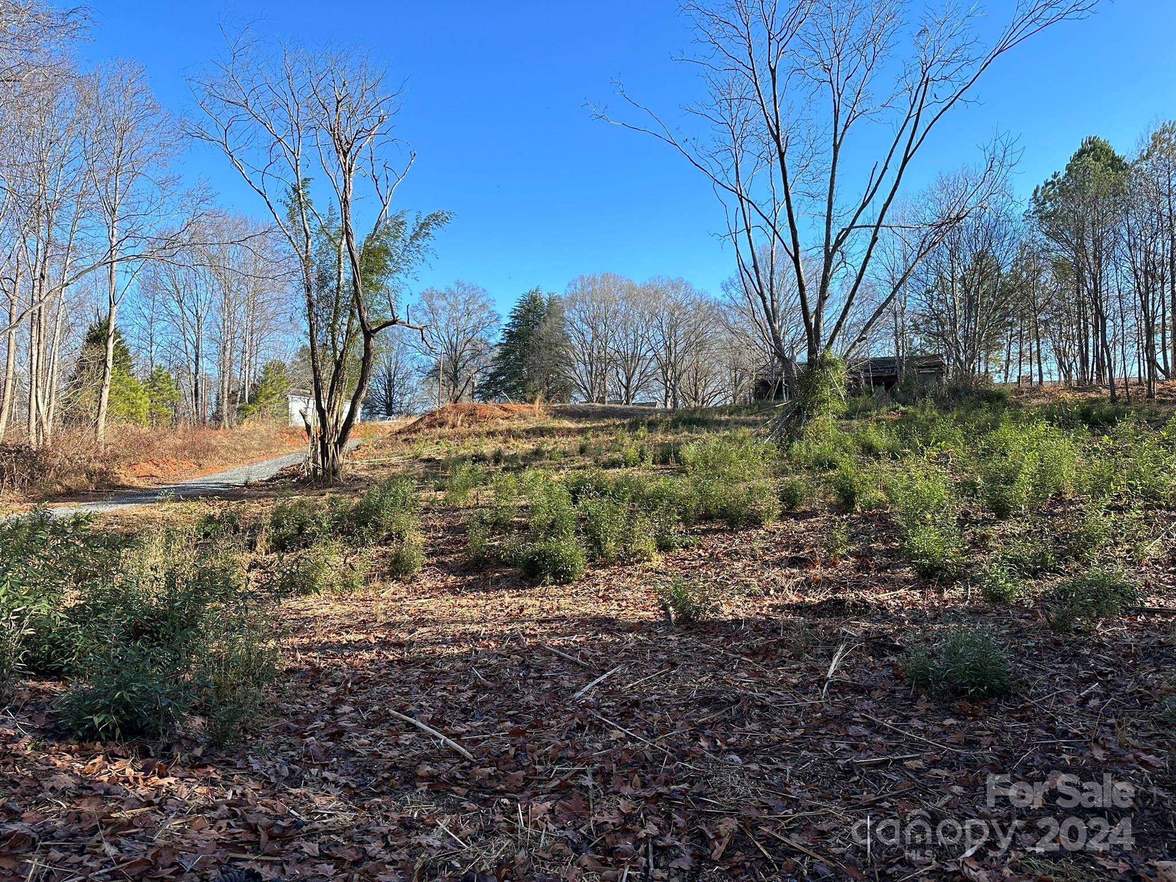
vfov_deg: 56.8
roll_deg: +0.2
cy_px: 441
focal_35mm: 24
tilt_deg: +3.3
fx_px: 815
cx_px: 588
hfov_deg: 71.6
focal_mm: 6.86
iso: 80
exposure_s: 1/1639
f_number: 1.78
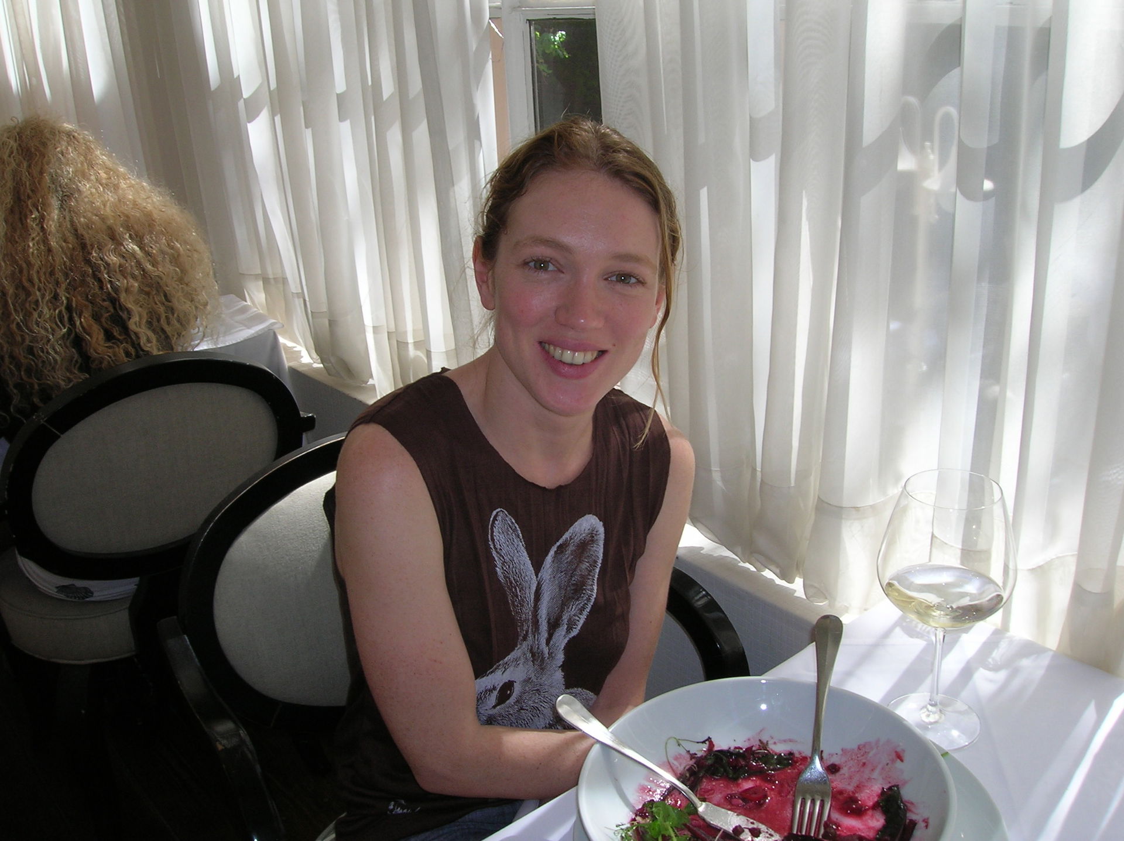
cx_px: 562
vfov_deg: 41.7
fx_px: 1103
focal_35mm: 34
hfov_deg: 54.0
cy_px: 420
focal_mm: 5.7
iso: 50
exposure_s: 1/60
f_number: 4.9
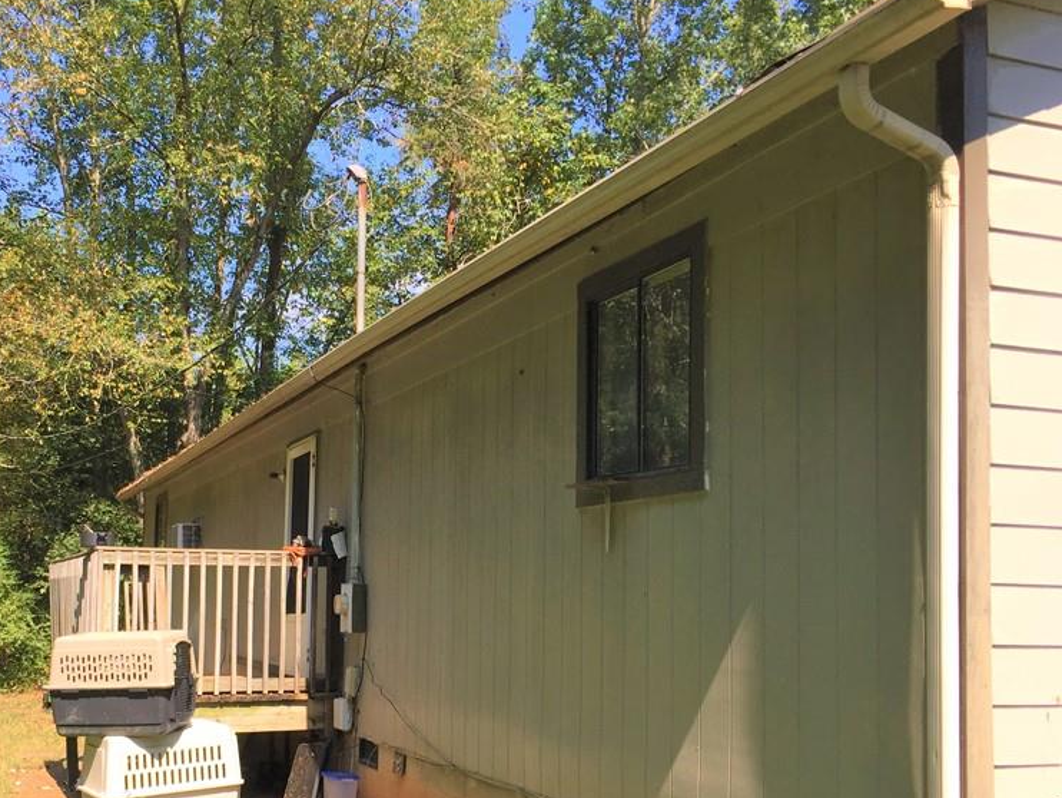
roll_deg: -3.2
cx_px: 376
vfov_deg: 35.6
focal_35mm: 40
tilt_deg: +0.9
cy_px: 529
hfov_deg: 46.2
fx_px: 1228
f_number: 2.2
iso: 32
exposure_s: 1/807
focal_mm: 4.15
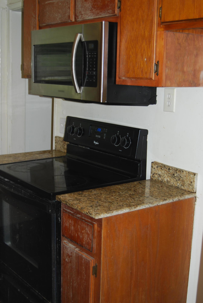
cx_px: 102
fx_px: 429
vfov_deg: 38.8
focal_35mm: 51
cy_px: 152
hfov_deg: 26.6
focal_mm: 34
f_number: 4.5
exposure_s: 1/60
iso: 200
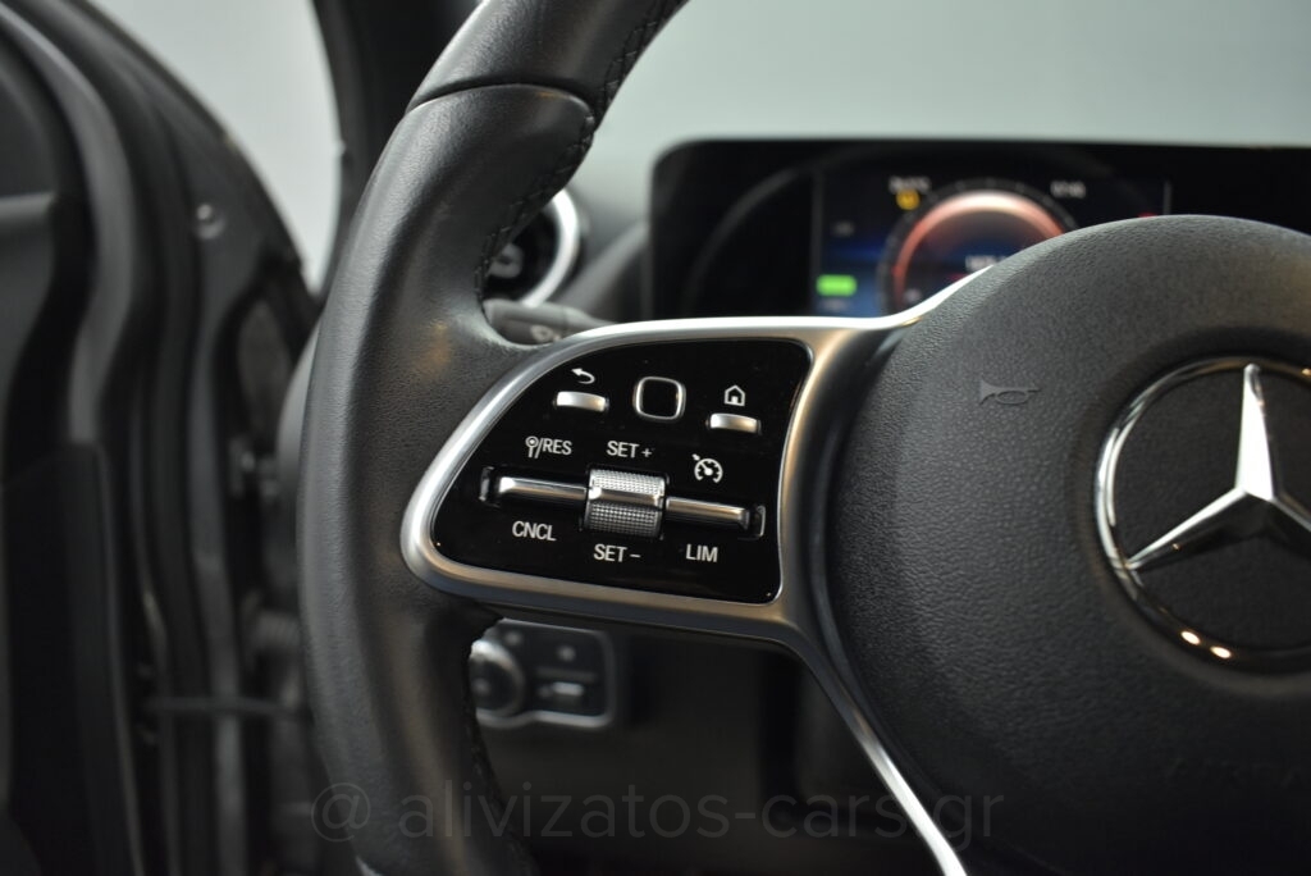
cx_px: 656
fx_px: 984
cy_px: 438
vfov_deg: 48.0
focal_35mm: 27
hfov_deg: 67.4
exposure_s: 1/80
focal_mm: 18
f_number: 3.5
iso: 1600
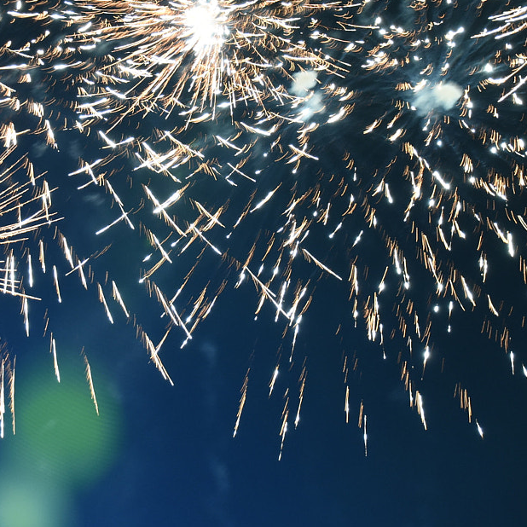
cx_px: 173
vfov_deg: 19.4
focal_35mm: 89
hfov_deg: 19.4
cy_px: 193
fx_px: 1535
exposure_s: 1/13
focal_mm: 27
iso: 800
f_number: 4
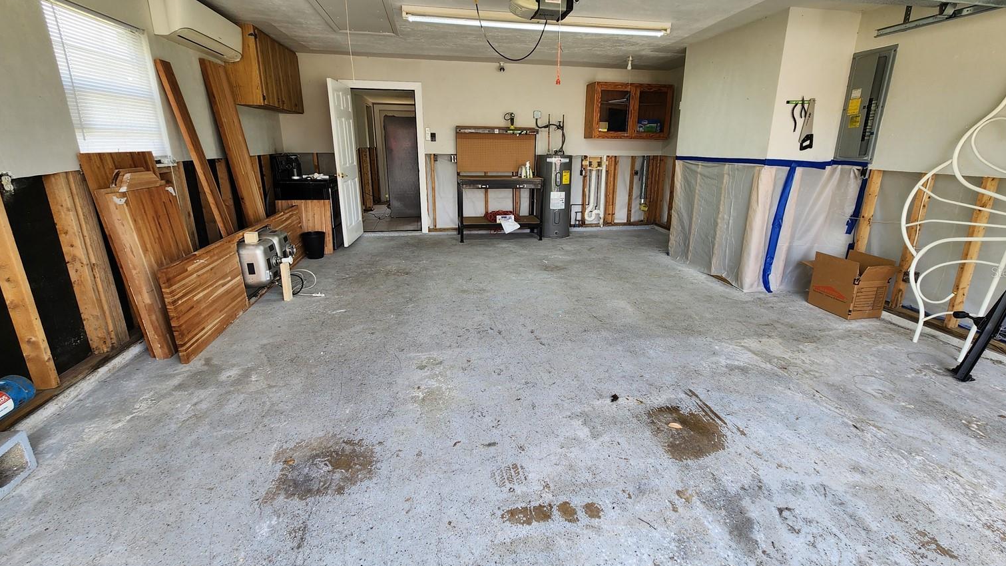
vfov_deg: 70.5
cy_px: 272
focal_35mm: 15
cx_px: 521
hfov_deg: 103.0
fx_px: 400
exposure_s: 1/120
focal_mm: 2.2
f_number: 2.2
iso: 64
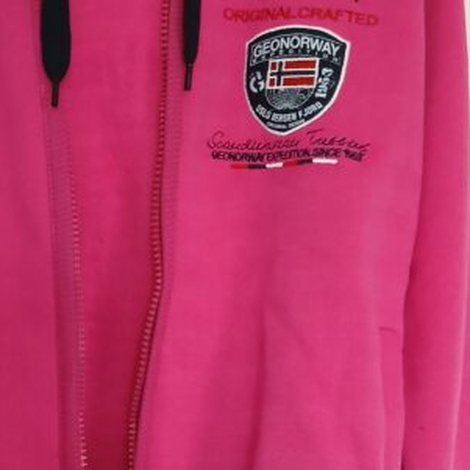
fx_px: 937
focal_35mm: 61
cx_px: 66
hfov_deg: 27.3
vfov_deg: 28.0
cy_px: 300
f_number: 1.8
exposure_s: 1/33.3
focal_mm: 3.98
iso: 250
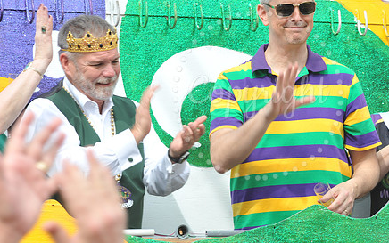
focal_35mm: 210
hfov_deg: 10.0
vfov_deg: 6.3
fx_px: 2227
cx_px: 258
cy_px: 94
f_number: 13
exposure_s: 1/100
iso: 200
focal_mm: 155
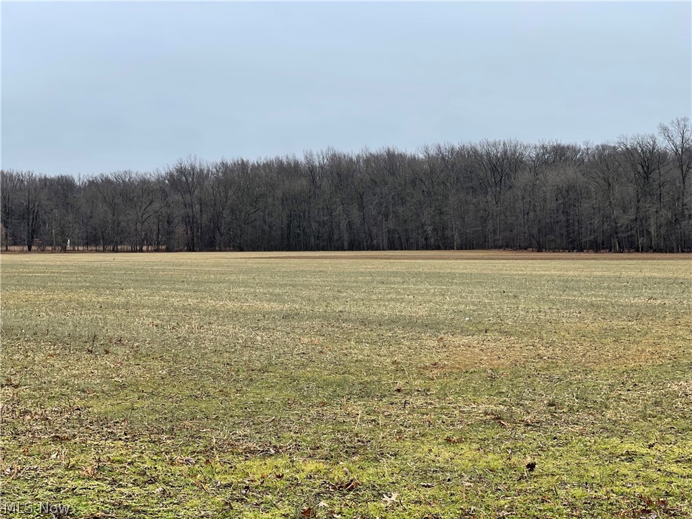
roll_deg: -0.8
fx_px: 1279
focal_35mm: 64
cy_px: 260
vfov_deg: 22.9
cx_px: 346
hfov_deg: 30.3
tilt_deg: +0.6
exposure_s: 1/402
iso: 20
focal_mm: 7.5
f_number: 2.2
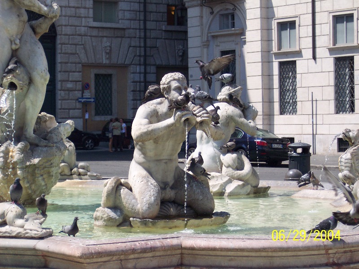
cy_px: 134
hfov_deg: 17.3
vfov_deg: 13.0
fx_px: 1182
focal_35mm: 114
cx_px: 180
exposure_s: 1/700
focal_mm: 24
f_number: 4.8
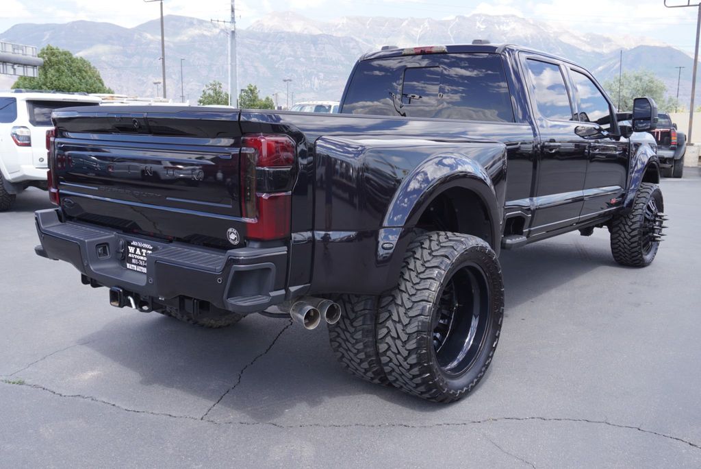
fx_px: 643
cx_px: 350
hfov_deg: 57.2
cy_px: 234
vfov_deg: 40.0
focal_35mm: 33
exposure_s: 1/100
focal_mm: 22
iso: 100
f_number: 6.3
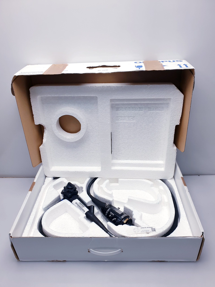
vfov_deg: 67.3
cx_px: 108
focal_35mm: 26
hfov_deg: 53.1
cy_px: 144
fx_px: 215
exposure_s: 1/100
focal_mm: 4.3
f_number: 2.4
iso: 64
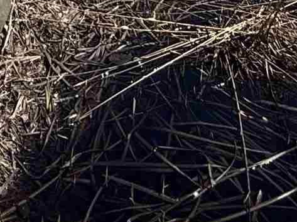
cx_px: 80
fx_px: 780
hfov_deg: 21.4
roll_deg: -1.7
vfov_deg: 10.9
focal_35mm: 91
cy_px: -441
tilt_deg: +5.0
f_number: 2.2
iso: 50
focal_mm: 2.22
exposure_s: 1/2506
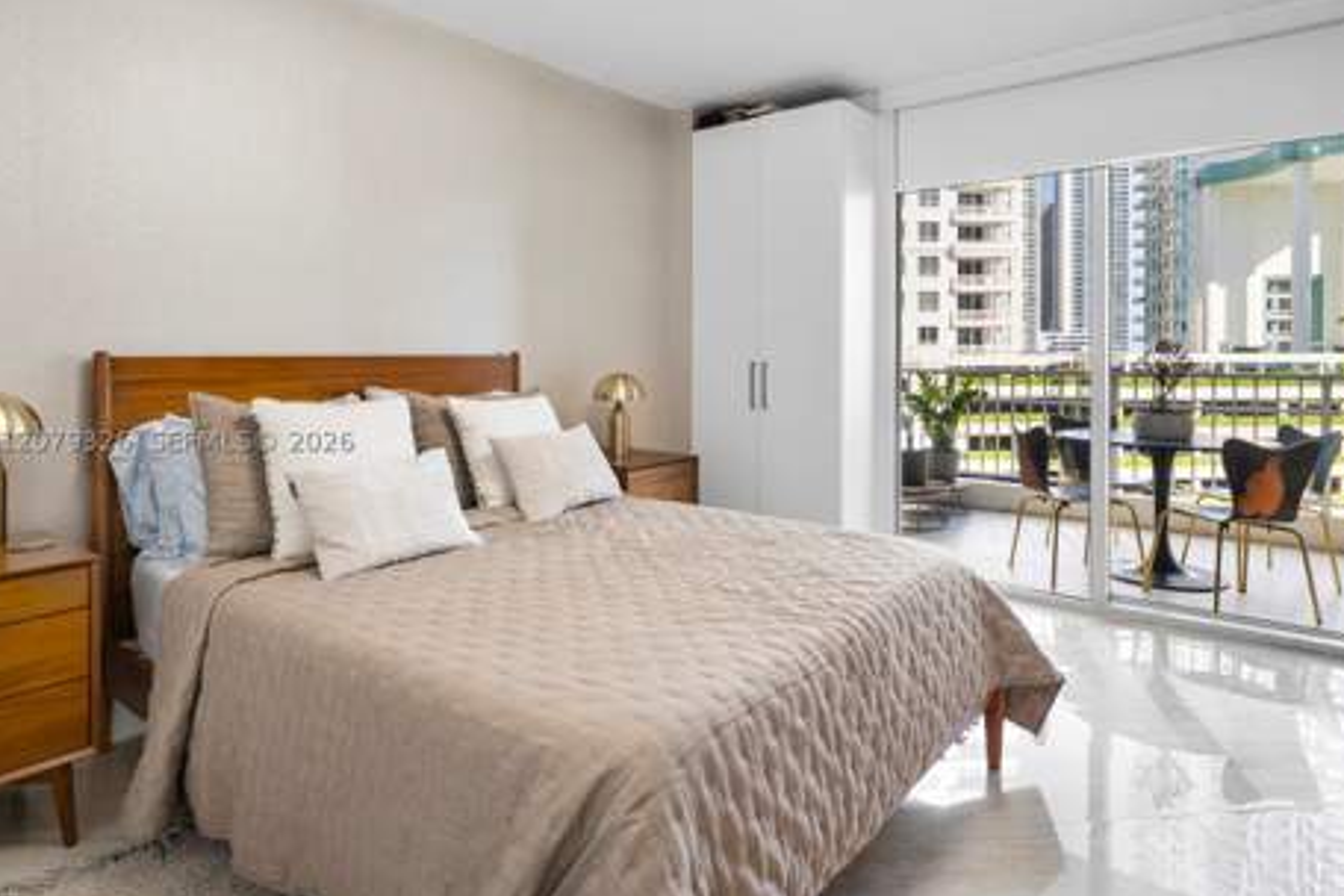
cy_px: 438
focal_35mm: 20
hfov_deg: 84.0
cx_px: 681
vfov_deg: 61.9
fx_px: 747
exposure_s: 1/25
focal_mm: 19
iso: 320
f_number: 8
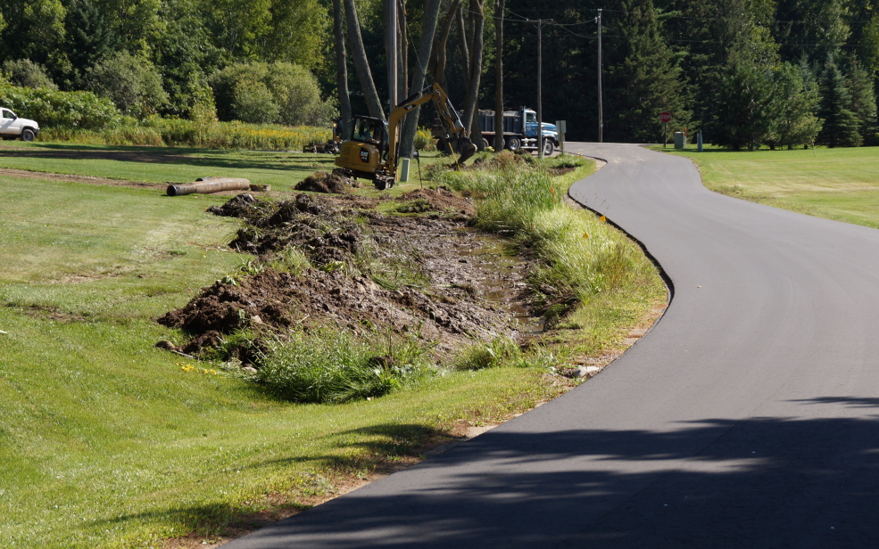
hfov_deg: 33.0
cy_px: 296
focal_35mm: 62
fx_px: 1486
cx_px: 438
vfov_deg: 21.0
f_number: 5.6
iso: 100
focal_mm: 40
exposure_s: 1/125
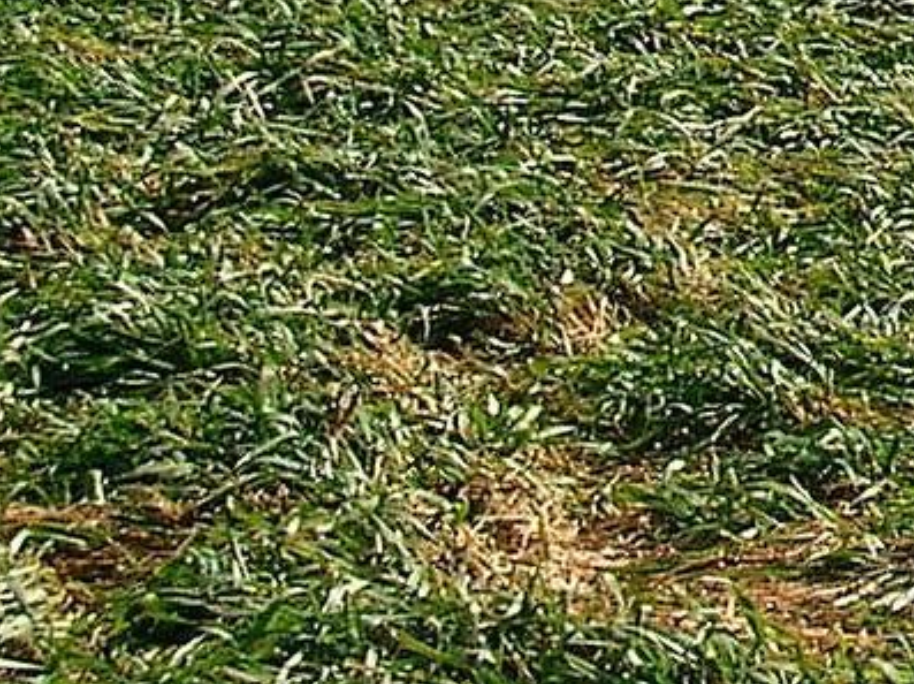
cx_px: 2166
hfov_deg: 9.3
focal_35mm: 191
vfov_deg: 7.5
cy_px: -571
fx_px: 5039
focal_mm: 6.2
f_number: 3.8
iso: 71
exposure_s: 1/934
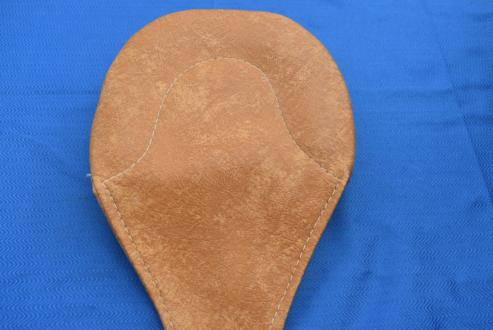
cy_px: 165
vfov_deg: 40.0
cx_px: 246
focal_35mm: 33
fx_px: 452
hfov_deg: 57.2
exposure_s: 1/400
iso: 200
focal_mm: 22
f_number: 8
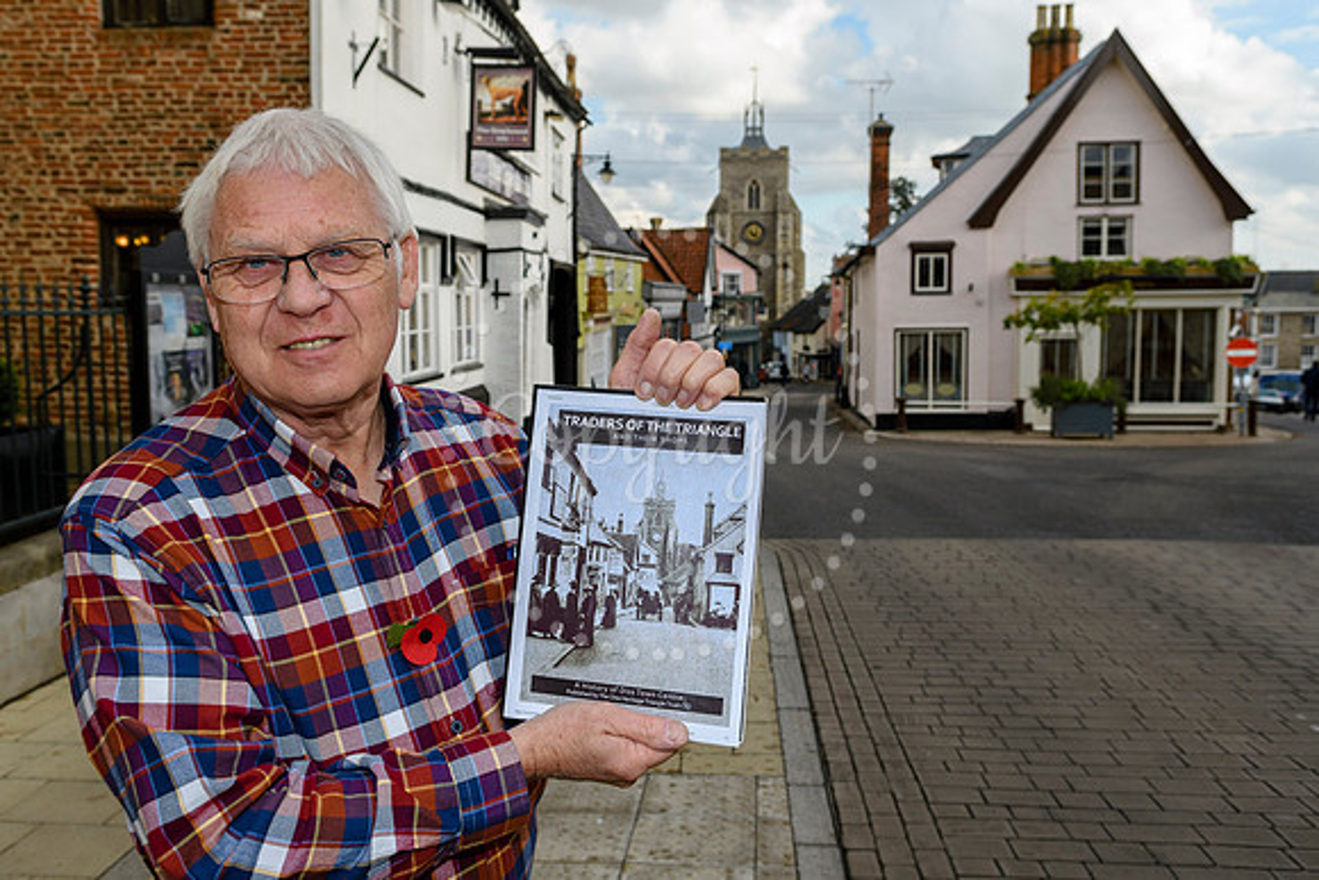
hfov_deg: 59.2
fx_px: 1159
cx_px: 594
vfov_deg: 41.6
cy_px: 421
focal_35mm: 32
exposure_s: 1/250
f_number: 5
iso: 100
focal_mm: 19
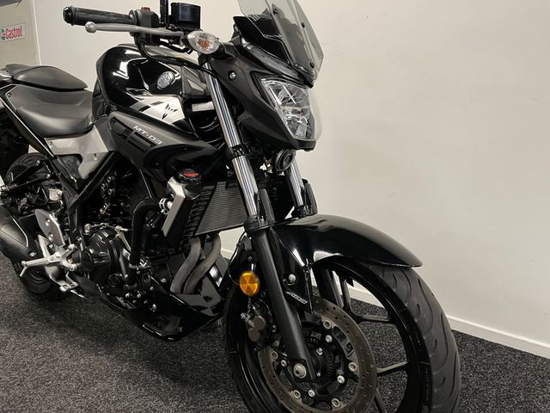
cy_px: 206
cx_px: 275
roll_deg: +0.0
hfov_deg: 67.3
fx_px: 413
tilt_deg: -14.9
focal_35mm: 26
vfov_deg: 53.1
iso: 125
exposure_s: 1/50
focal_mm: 5.1
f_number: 1.6
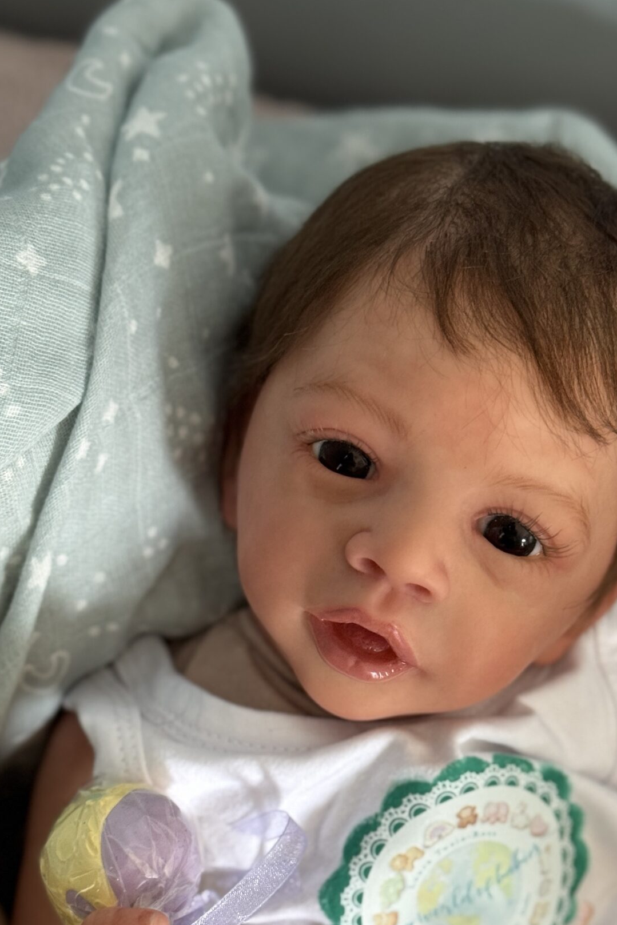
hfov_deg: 17.2
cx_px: 397
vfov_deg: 25.3
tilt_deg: -70.6
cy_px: 719
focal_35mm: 79
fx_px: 2030
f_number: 1.78
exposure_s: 1/40
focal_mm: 6.76
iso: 200
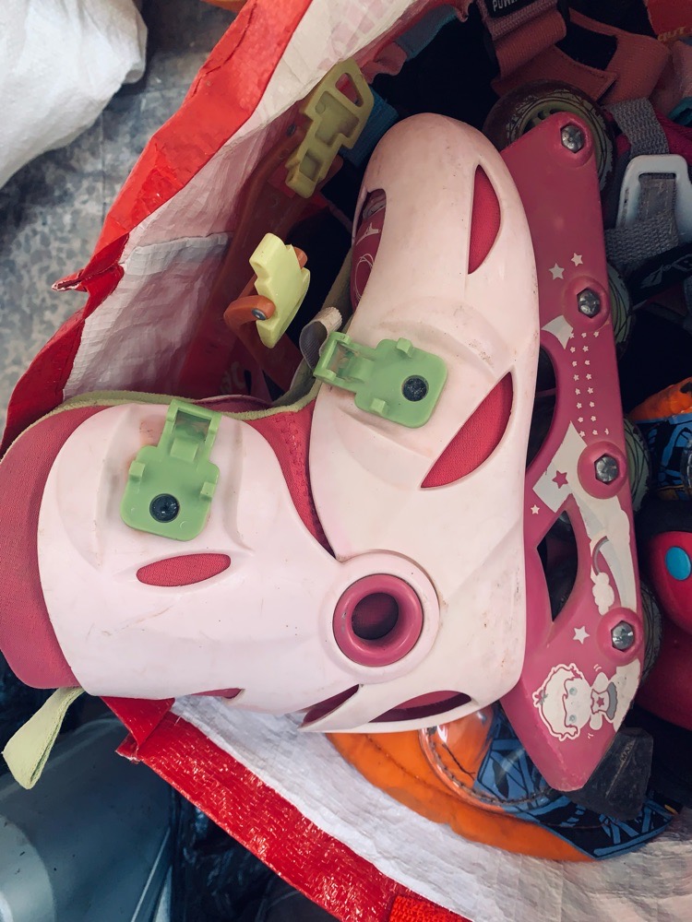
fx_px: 693
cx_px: 346
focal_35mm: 26
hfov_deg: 53.1
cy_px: 461
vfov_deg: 67.3
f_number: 1.8
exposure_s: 1/87
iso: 100
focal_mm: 4.25
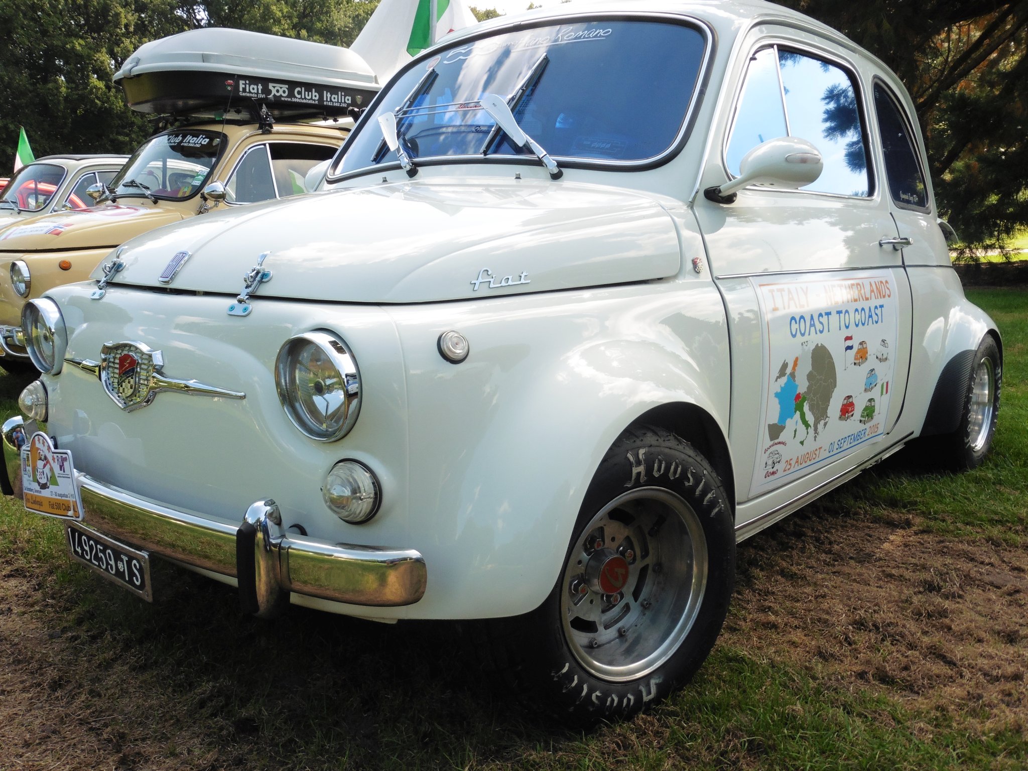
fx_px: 891
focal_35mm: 30
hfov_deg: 60.0
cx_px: 514
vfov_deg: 46.8
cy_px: 386
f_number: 4.5
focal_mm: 5.4
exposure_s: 1/200
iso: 100
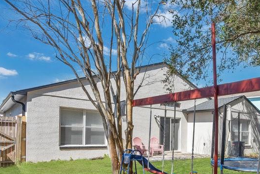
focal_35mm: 30
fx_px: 217
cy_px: 130
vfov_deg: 42.4
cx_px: 211
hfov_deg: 57.0
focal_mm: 16
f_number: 8
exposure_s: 1/125
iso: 100
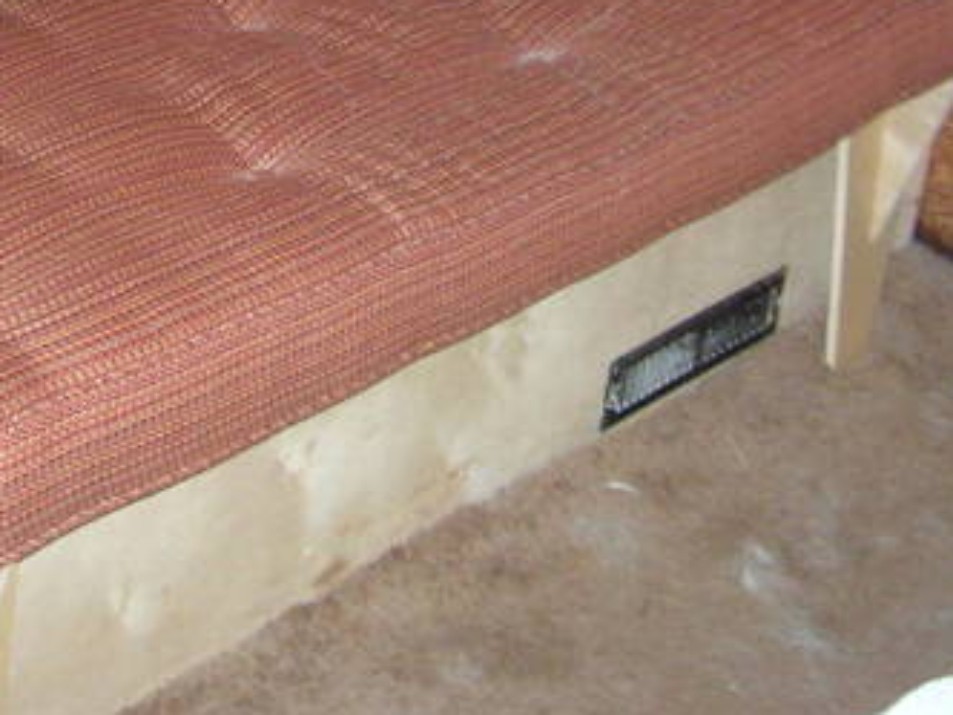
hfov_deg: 23.4
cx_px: 267
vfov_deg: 17.3
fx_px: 2285
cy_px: -37
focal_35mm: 83
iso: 189
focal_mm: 5.7
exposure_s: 1/60.1
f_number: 2.9
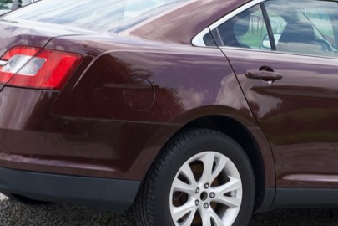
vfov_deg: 9.3
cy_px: 136
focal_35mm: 148
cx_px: 204
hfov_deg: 13.9
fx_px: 1389
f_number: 5.6
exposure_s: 1/160
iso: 100
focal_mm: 50
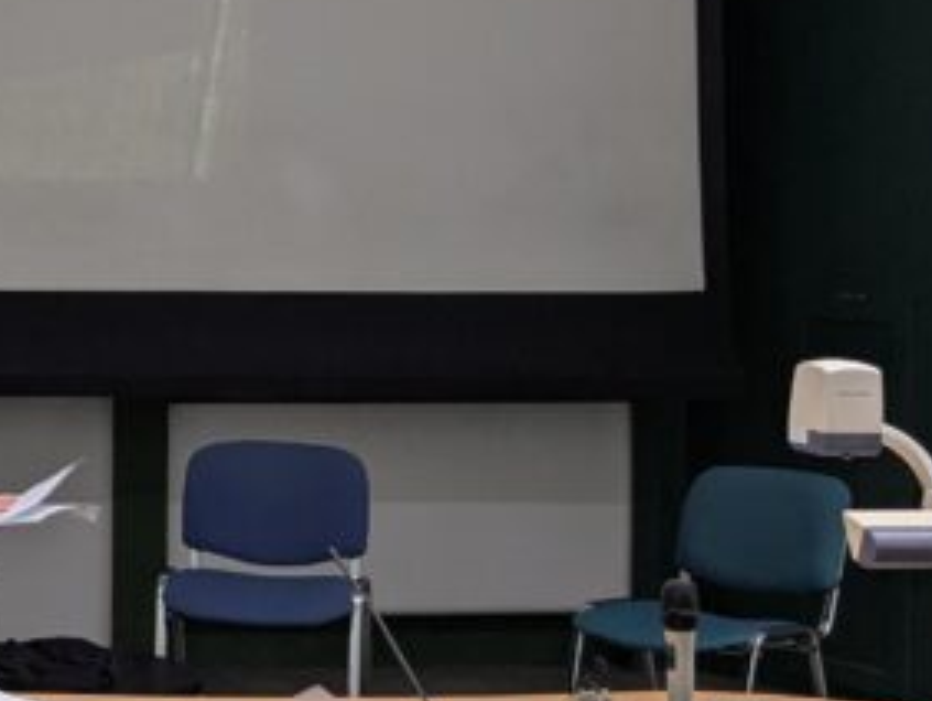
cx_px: -340
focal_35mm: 98
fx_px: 2641
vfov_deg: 15.1
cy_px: 215
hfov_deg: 18.4
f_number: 1.73
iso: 89
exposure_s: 1/50
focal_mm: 4.38
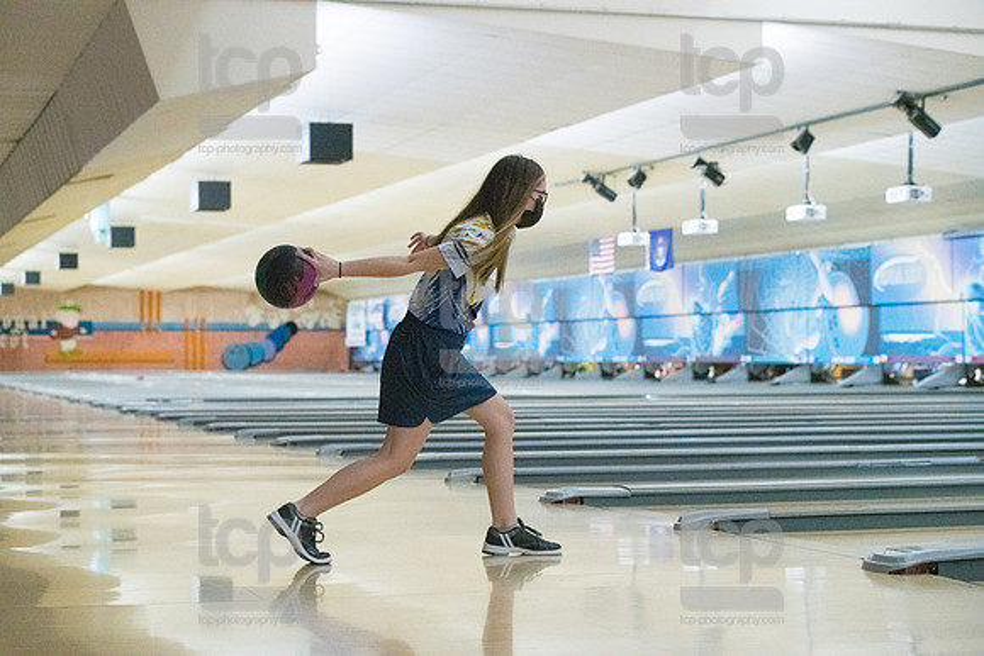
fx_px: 2132
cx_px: 492
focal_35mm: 78
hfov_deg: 26.0
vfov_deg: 17.5
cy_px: 328
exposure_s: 1/1000
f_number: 4
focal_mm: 78
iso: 10000
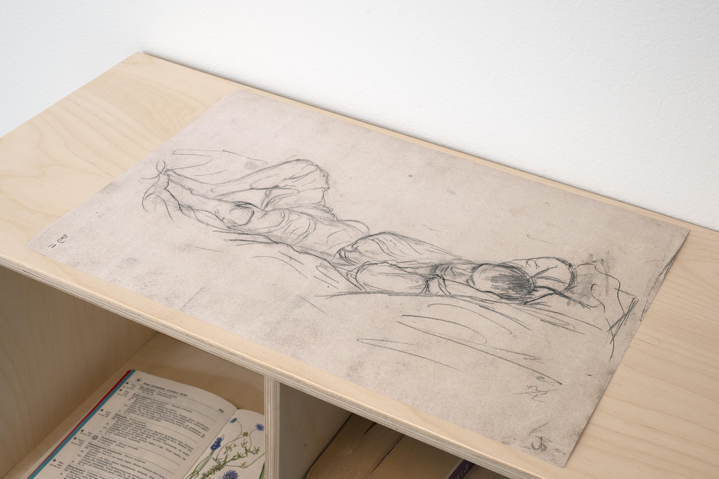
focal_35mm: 47
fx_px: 938
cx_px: 360
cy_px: 240
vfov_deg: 28.6
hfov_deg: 41.9
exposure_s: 1
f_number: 11
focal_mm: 47
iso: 200
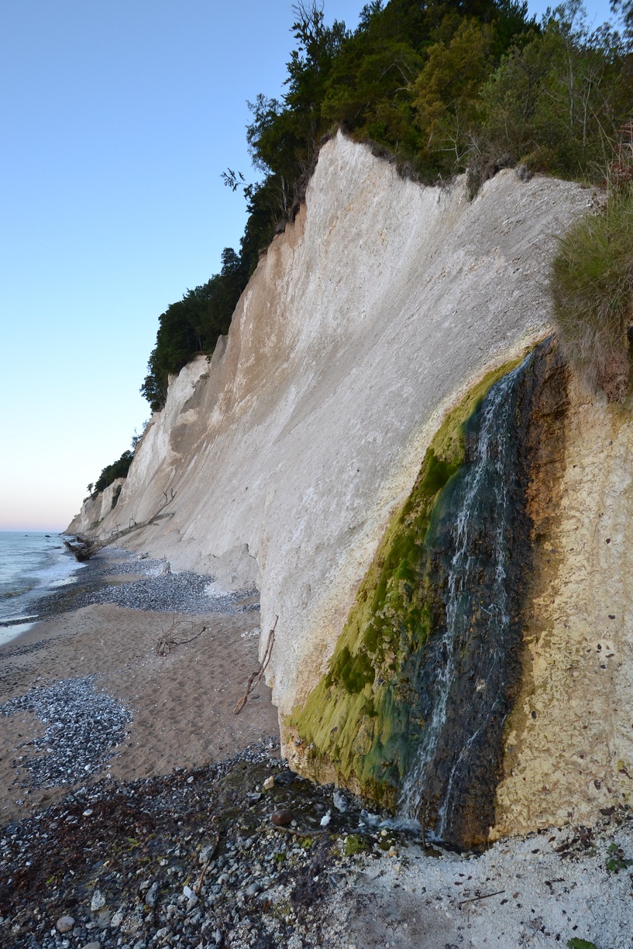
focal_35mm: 18
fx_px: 475
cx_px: 313
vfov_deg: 90.0
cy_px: 481
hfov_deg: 67.4
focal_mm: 10
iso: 400
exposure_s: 1/125
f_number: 5.6
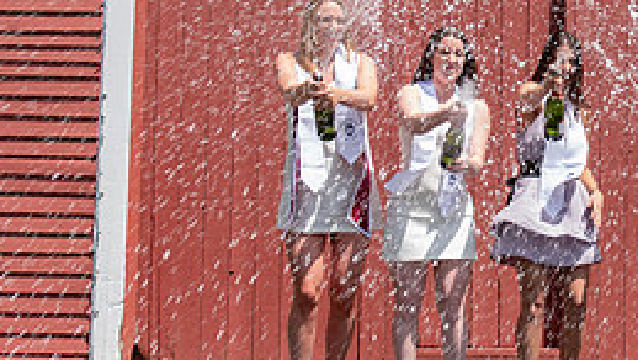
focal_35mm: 88
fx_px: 1489
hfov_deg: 23.7
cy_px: 107
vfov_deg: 13.7
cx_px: 549
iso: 100
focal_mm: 25
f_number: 5.6
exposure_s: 1/250
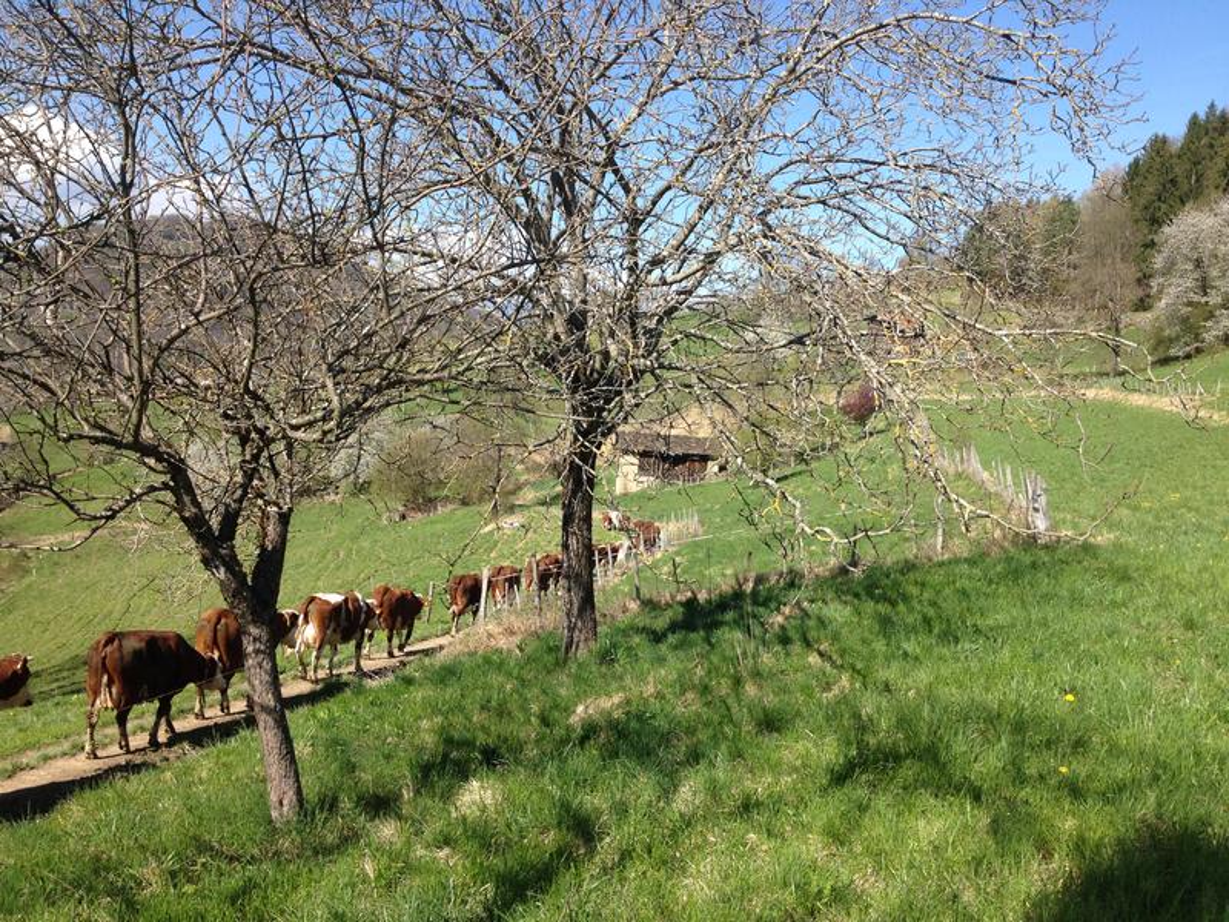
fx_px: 1243
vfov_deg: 40.7
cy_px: 461
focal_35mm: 35
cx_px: 614
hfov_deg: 52.6
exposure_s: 1/1126
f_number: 2.4
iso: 50
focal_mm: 4.28
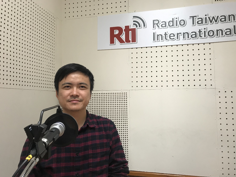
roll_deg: +0.9
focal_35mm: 28
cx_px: 118
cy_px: 88
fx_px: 191
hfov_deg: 63.4
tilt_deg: +4.0
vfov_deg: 49.7
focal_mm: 3.99
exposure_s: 1/40
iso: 25
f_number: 1.8
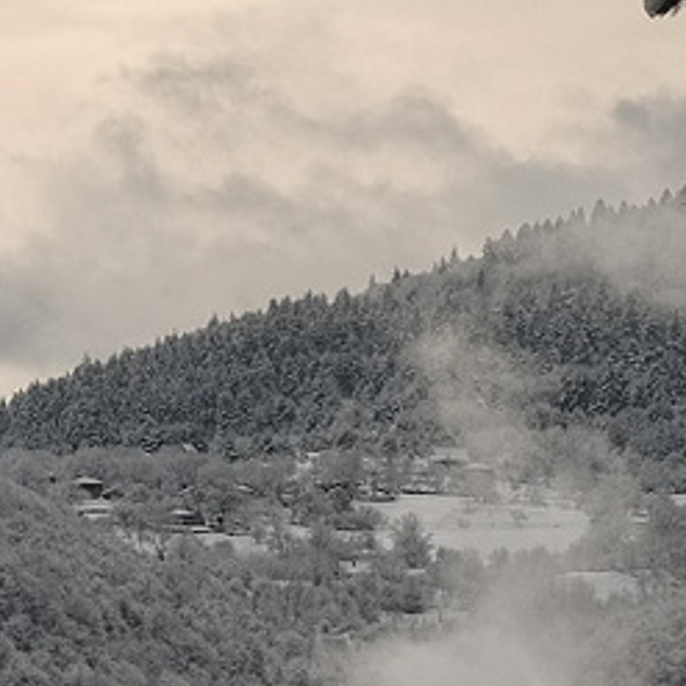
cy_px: 950
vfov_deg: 3.8
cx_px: -311
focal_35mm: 465
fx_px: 10426
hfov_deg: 3.8
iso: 400
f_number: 11
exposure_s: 1/500
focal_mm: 50
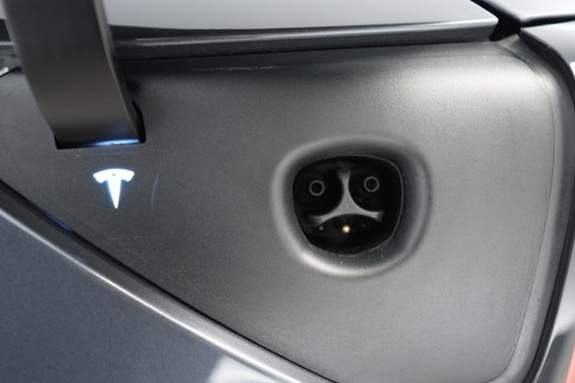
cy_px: 200
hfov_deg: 55.7
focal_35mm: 34
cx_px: 318
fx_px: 543
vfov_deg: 38.9
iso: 1250
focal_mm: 28
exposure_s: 1/30
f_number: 2.8
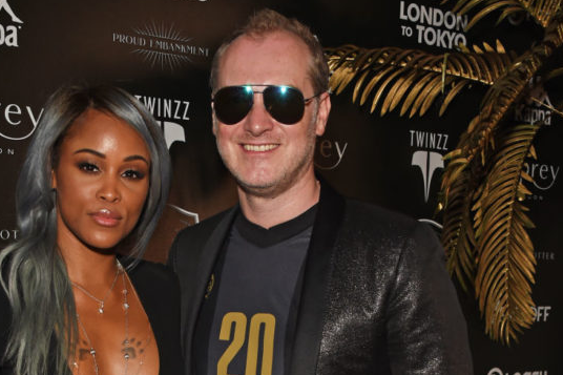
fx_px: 766
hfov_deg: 40.2
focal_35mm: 49
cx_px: 237
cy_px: 249
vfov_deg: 27.3
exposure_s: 1/160
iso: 1000
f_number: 7.1
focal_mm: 35
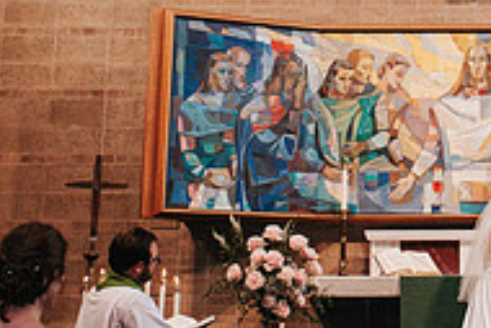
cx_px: 544
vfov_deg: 11.2
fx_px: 1611
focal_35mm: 118
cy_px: -148
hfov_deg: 16.8
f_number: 3.2
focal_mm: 35
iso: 500
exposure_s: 1/125
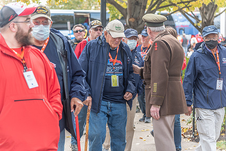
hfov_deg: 22.1
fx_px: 578
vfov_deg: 14.9
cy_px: 76
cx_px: 113
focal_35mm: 92
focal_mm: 92
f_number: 4
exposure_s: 1/200
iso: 500
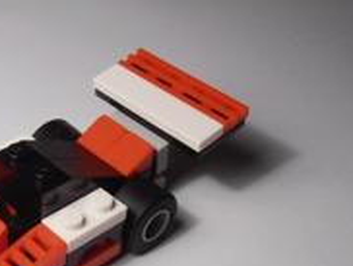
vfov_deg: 20.0
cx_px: 12
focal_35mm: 73
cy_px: 216
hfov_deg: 25.5
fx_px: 745
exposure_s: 1/100
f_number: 3.9
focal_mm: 6.61
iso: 80
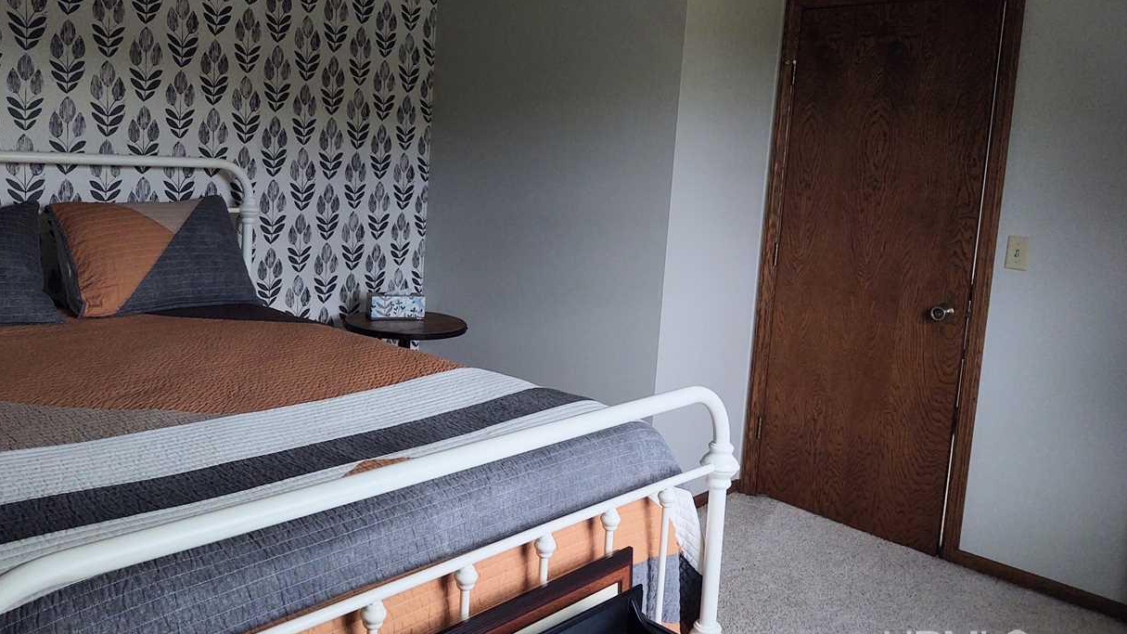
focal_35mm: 31
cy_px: 249
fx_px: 926
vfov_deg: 37.6
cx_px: 546
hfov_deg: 62.6
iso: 100
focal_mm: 4.75
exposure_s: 1/225
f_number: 1.7
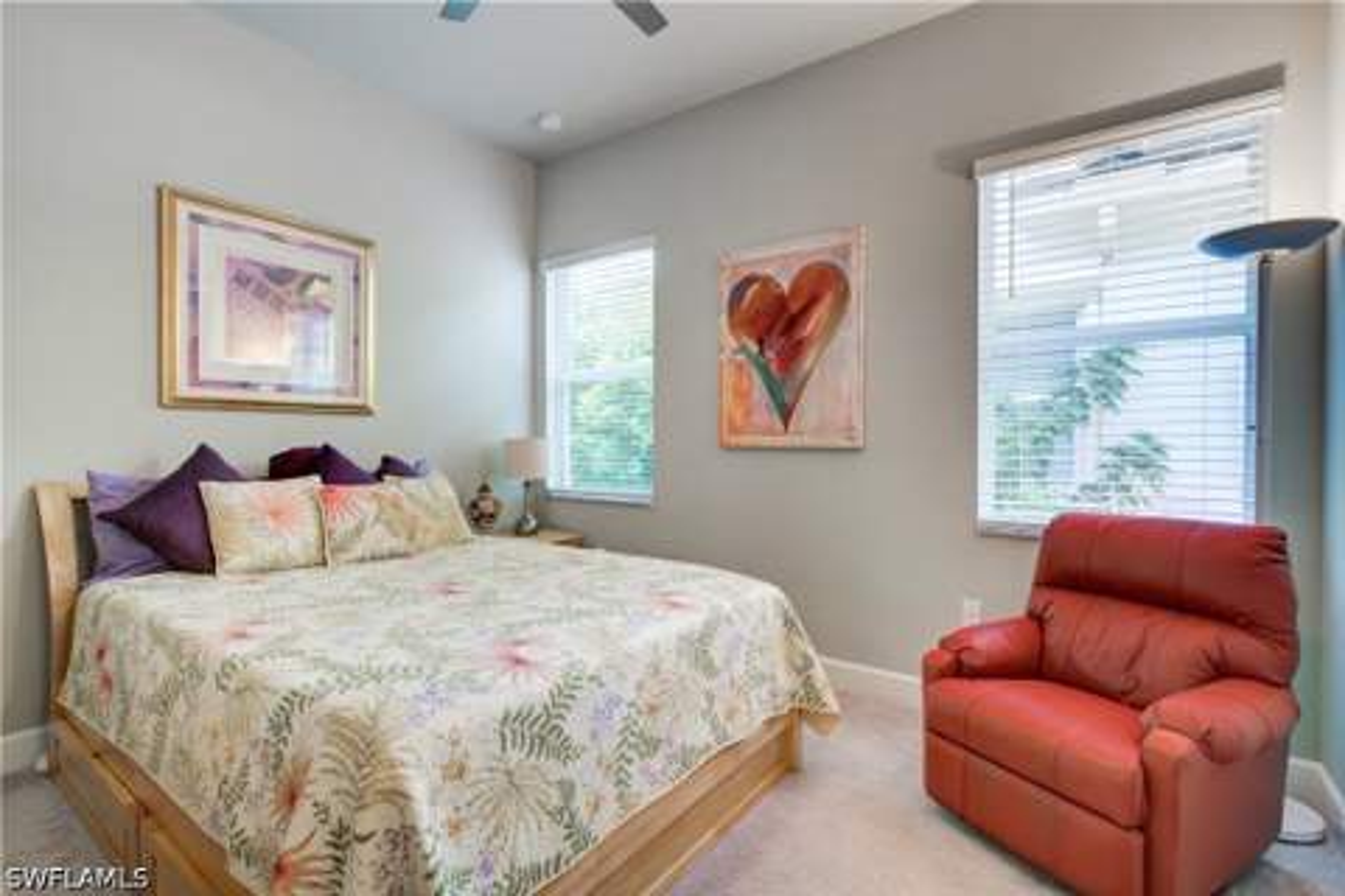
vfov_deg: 73.7
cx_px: 672
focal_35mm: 16
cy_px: 448
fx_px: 598
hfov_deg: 96.7
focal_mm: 16
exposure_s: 1/8
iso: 400
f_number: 8
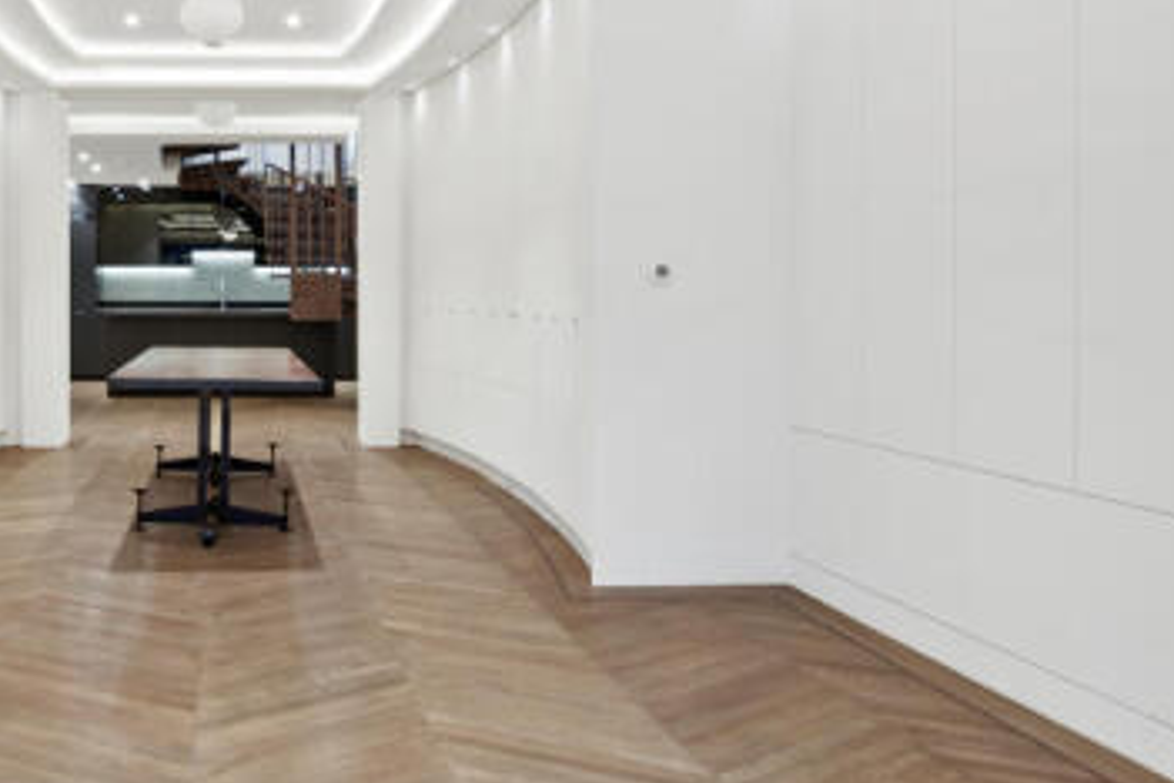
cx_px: 232
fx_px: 913
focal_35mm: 28
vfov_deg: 46.2
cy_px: 326
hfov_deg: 60.2
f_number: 5.6
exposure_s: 1/1.67
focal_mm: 10
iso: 160
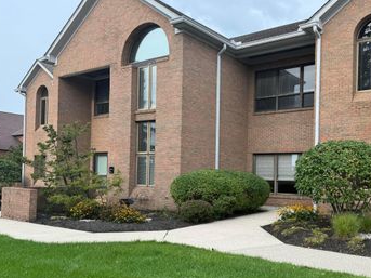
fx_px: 375
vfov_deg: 40.5
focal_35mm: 35
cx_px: 237
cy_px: 167
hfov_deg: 52.0
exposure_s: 1/898
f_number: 1.78
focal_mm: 6.76
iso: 80
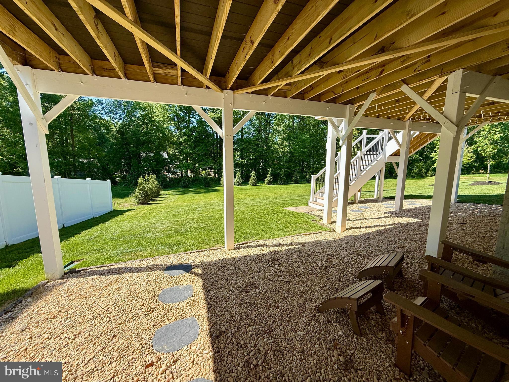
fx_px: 206
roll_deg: -0.3
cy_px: 191
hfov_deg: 102.1
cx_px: 254
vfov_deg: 85.7
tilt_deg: -7.5
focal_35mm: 14
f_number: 2.2
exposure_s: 1/1050
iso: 50
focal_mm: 2.22
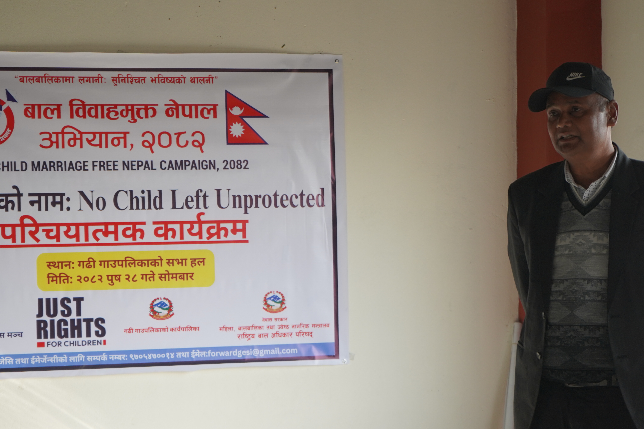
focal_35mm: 100
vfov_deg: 13.7
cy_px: 241
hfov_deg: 20.4
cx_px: 265
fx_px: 1789
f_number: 5.6
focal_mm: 68
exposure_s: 1/160
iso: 400
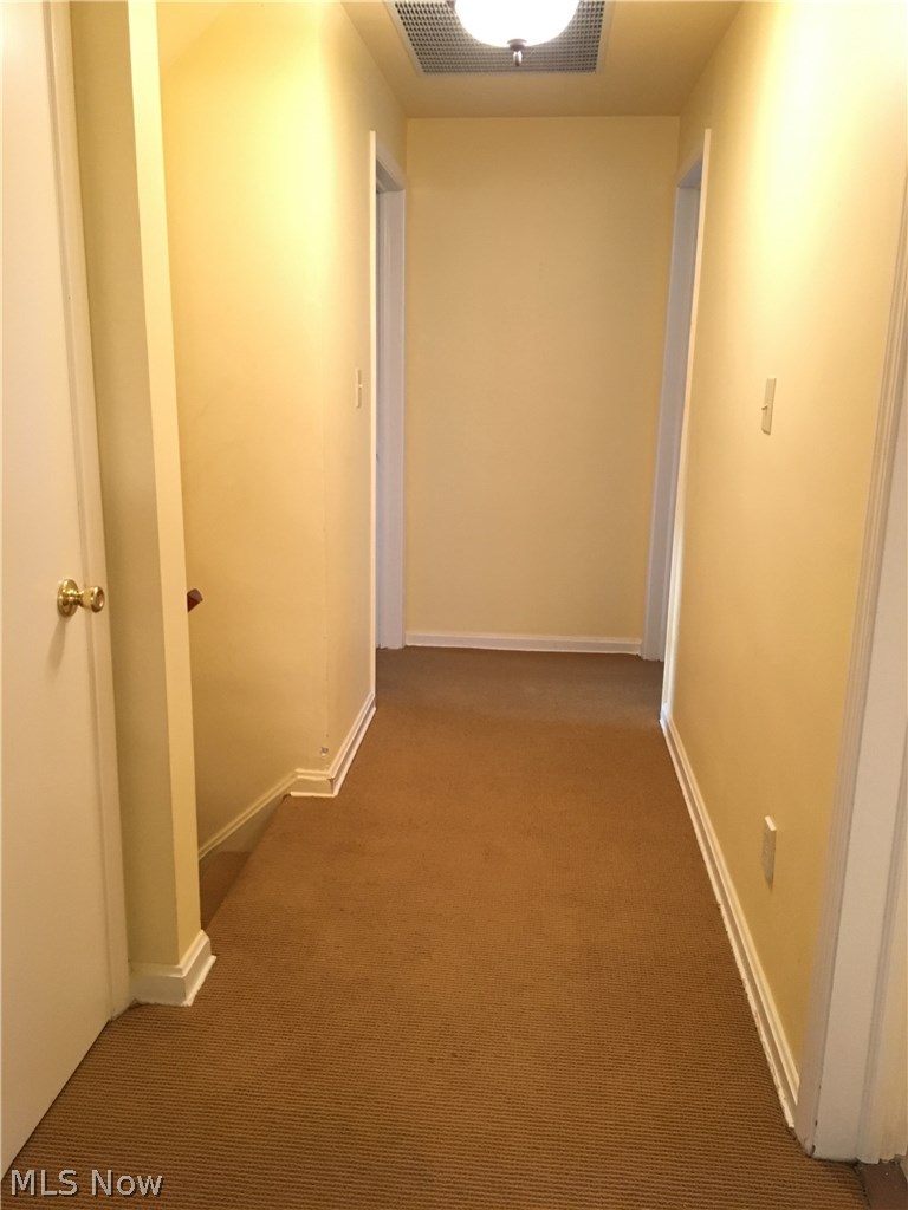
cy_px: 605
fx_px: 1014
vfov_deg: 61.7
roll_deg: +0.3
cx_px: 454
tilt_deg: -13.8
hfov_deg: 48.2
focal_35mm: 29
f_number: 2.2
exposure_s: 1/20
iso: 200
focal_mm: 4.15
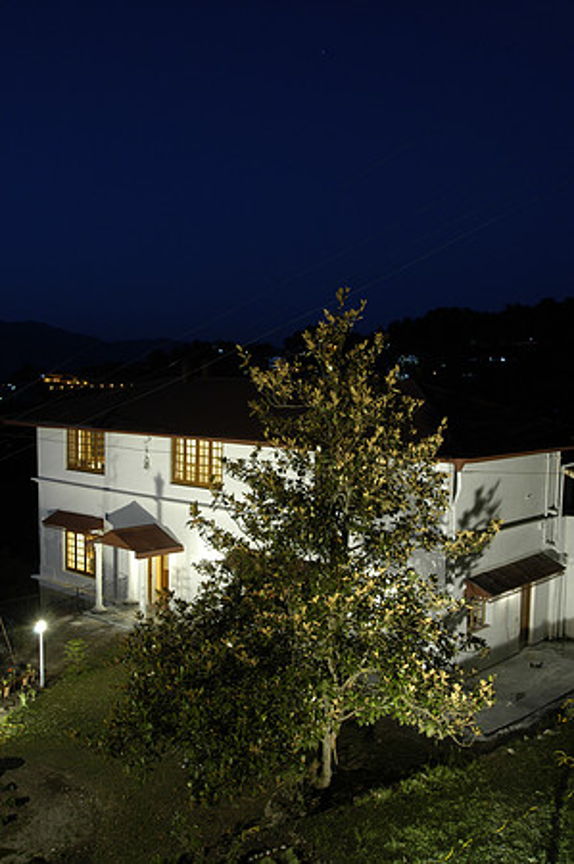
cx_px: 287
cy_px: 432
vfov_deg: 53.2
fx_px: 863
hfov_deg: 36.8
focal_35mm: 36
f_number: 9
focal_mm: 24
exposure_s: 7.1
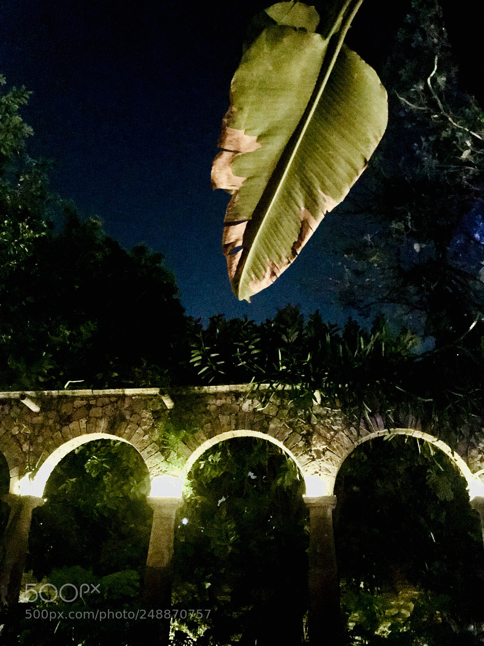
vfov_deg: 63.4
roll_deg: -2.7
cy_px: 323
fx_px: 522
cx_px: 242
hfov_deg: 49.7
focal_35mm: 28
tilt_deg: +28.2
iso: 1600
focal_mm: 3.99
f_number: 1.8
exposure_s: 1/4
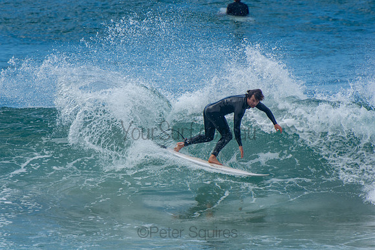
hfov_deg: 3.4
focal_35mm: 600
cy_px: 125
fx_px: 6251
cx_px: 188
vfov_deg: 2.3
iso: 220
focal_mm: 400
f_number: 5.6
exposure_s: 1/1250
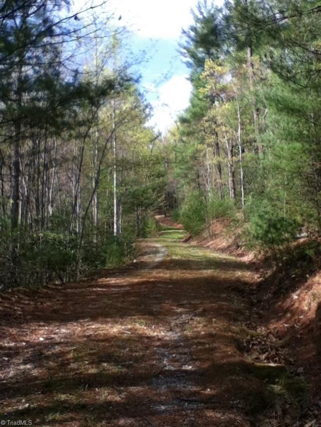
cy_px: 214
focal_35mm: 32
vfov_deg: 56.8
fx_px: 396
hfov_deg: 44.2
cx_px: 160
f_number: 2.4
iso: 80
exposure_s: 1/608
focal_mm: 3.85
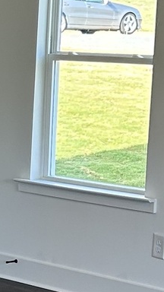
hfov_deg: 7.1
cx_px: -62
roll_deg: -3.0
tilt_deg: -7.2
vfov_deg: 12.6
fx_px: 1314
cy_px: 197
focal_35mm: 170
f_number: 1.5
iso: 64
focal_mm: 5.7
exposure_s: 1/132
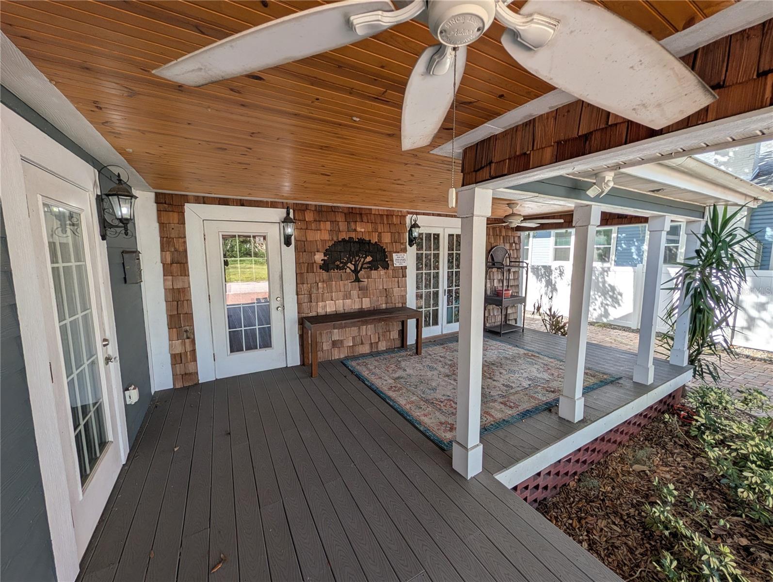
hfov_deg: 110.5
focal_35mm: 12
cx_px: 386
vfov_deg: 94.6
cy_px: 291
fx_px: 268
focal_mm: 2.02
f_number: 1.7
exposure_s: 1/960
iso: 61
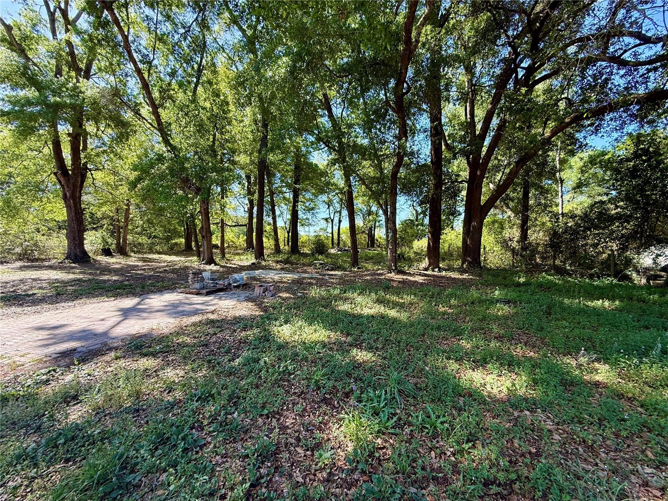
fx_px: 270
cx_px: 334
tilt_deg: -0.7
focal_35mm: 14
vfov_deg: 85.7
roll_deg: -0.6
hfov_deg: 102.1
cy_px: 250
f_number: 2.2
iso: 64
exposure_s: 1/268
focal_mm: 2.22
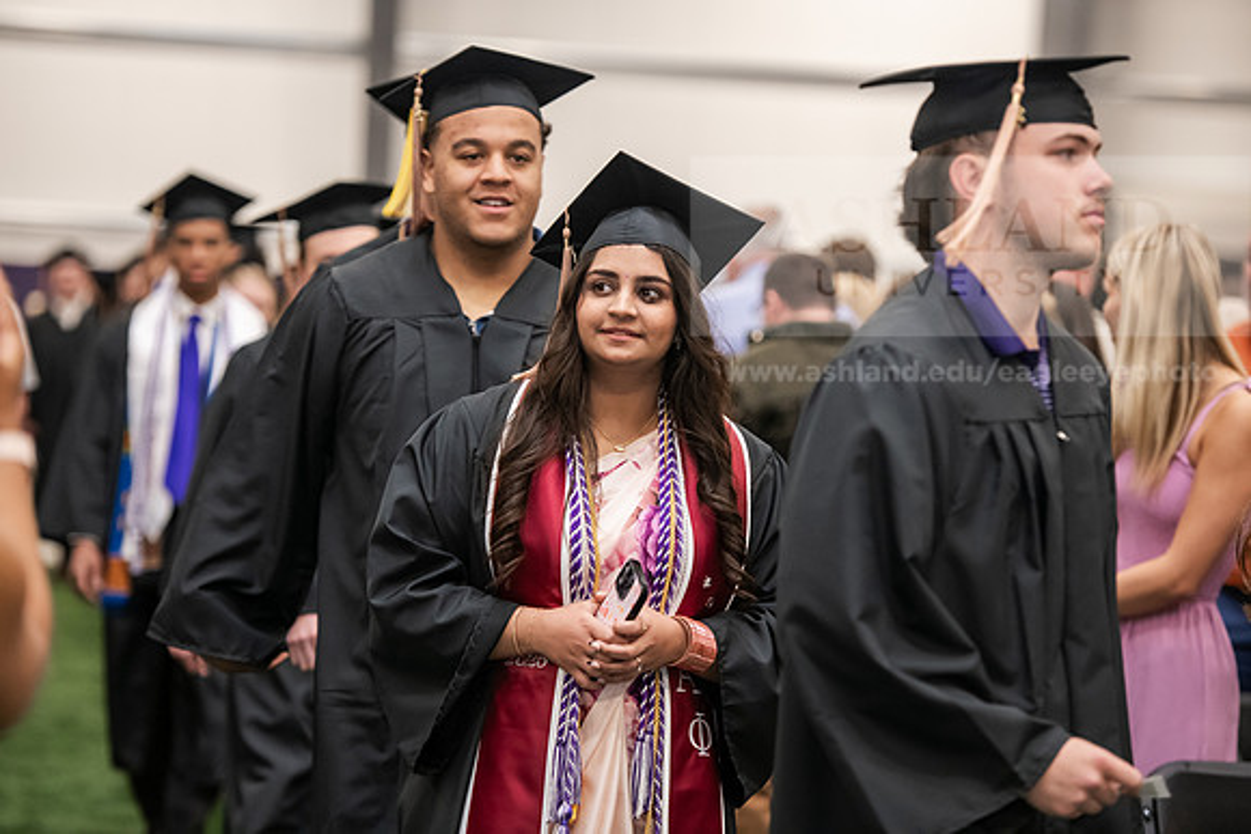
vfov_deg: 10.6
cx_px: 626
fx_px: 4518
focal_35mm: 130
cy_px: 417
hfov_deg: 15.8
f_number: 3.2
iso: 2500
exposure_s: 1/200
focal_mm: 130
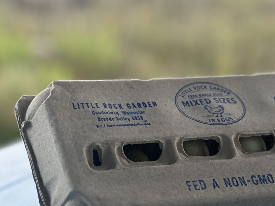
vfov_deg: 12.0
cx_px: 210
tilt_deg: -8.1
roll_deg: -0.5
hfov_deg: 15.9
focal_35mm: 123
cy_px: 108
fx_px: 977
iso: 320
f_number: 2.8
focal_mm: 9
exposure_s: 1/40
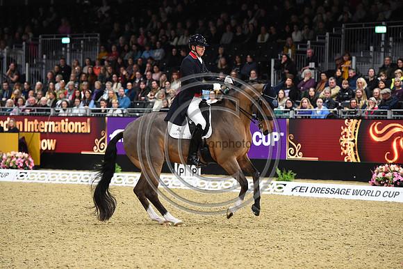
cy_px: 134
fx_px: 1790
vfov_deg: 8.6
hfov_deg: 12.8
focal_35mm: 160
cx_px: 202
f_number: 4.5
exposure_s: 1/640
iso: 5000
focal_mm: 160
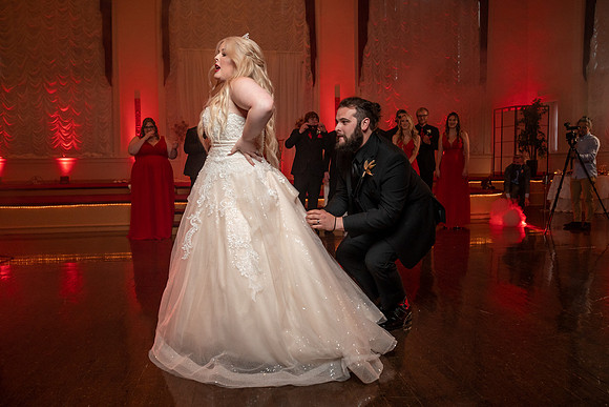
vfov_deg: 51.4
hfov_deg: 71.6
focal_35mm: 25
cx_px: 304
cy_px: 204
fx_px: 422
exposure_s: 1/200
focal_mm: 24
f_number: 4
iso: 2000
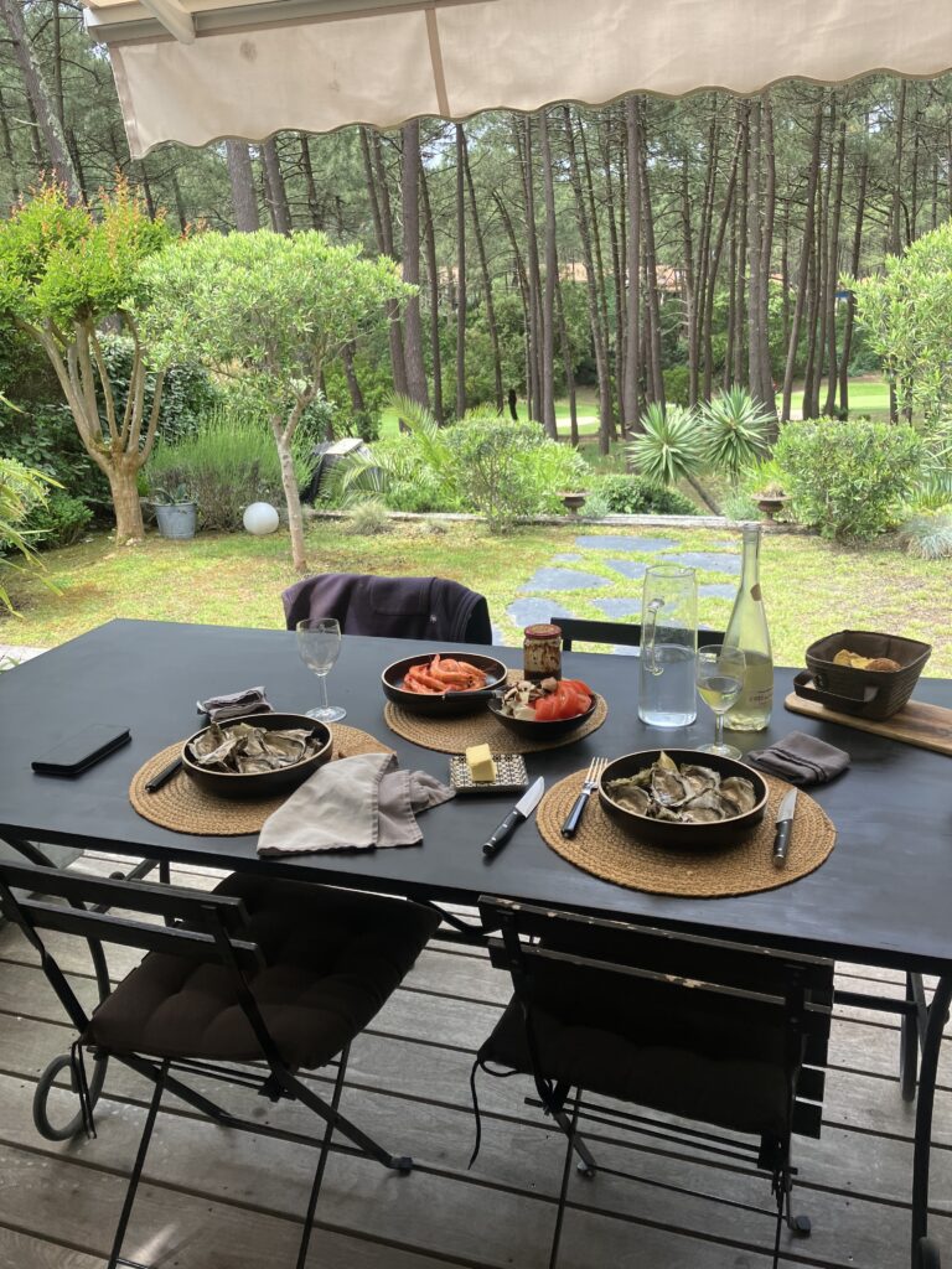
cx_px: 476
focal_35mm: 28
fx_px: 1027
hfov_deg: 49.7
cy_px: 634
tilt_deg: -13.8
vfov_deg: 63.4
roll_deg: +2.0
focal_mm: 3.99
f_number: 1.8
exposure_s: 1/344
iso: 32
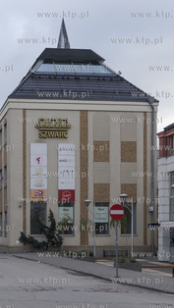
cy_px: 146
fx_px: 459
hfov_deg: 21.4
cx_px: 51
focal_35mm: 56
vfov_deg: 37.2
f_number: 3.2
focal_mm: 42
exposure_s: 1/2000
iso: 400
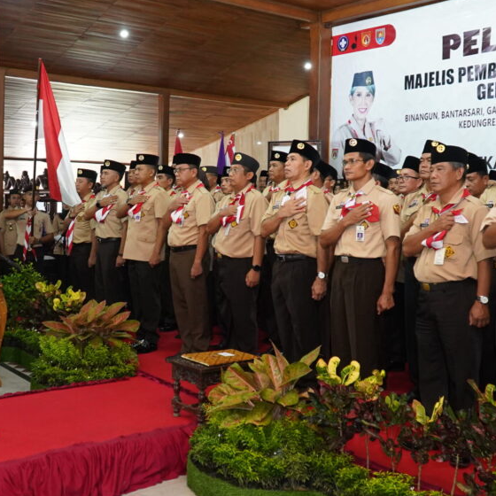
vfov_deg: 40.0
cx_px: 216
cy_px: 233
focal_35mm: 42
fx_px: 681
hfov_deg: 40.0
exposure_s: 1/100
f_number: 4.5
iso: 3200
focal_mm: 18
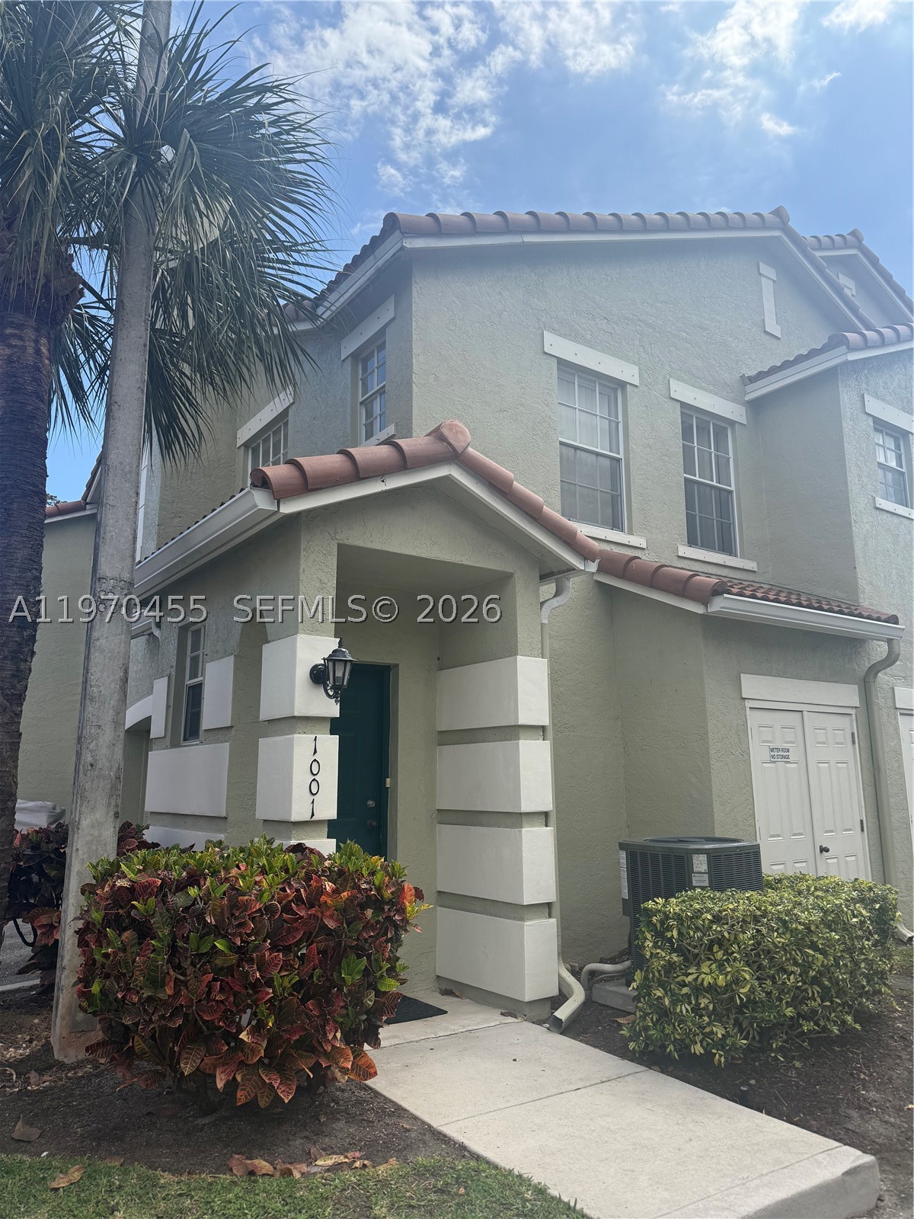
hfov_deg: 56.8
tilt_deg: +11.6
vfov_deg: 71.6
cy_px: 610
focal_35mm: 24
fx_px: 845
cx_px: 457
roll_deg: +0.1
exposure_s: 1/4167
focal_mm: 6.76
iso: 100
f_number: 1.78
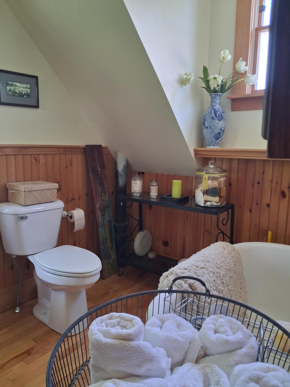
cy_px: 194
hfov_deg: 51.4
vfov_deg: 65.3
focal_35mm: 27
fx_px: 302
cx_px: 145
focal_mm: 4
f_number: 1.8
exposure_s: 1/50
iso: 320
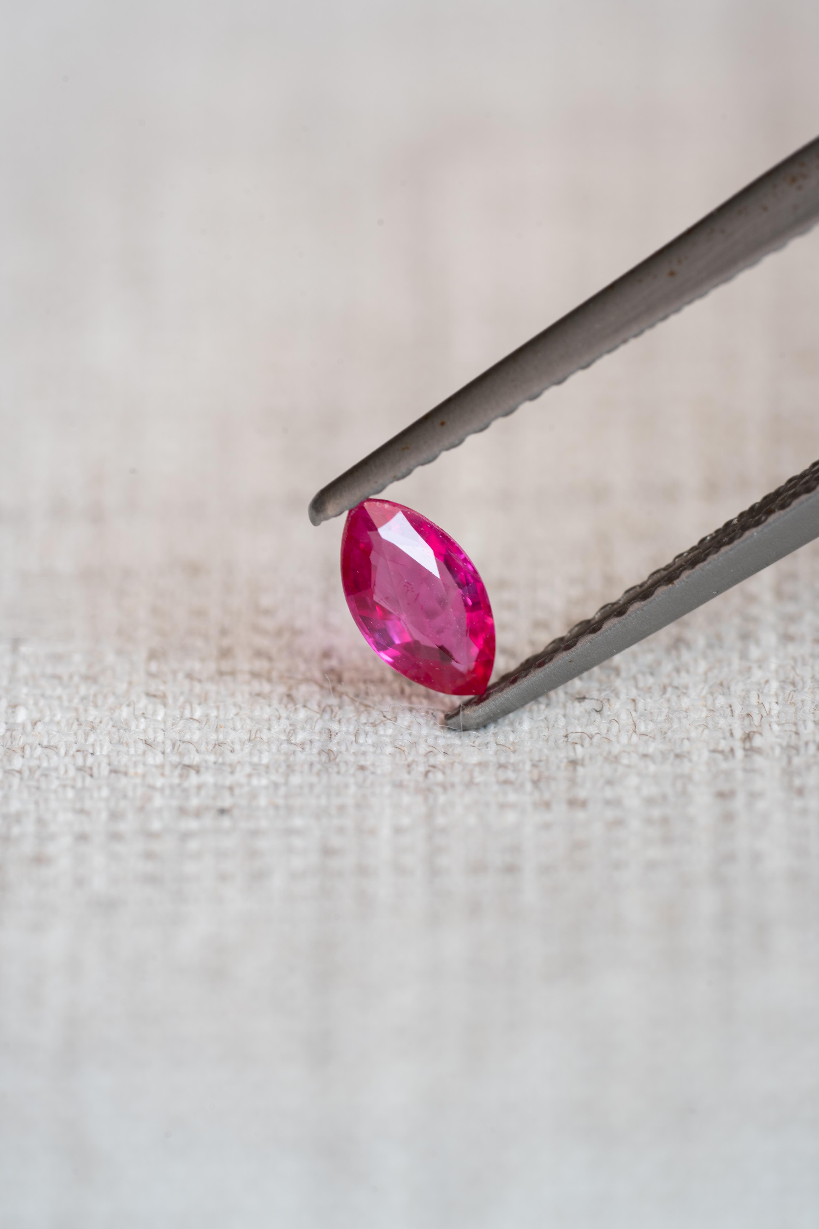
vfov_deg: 22.6
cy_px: 614
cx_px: 410
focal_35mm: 90
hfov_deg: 15.2
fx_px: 3071
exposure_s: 1/8
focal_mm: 90
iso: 100
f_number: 8
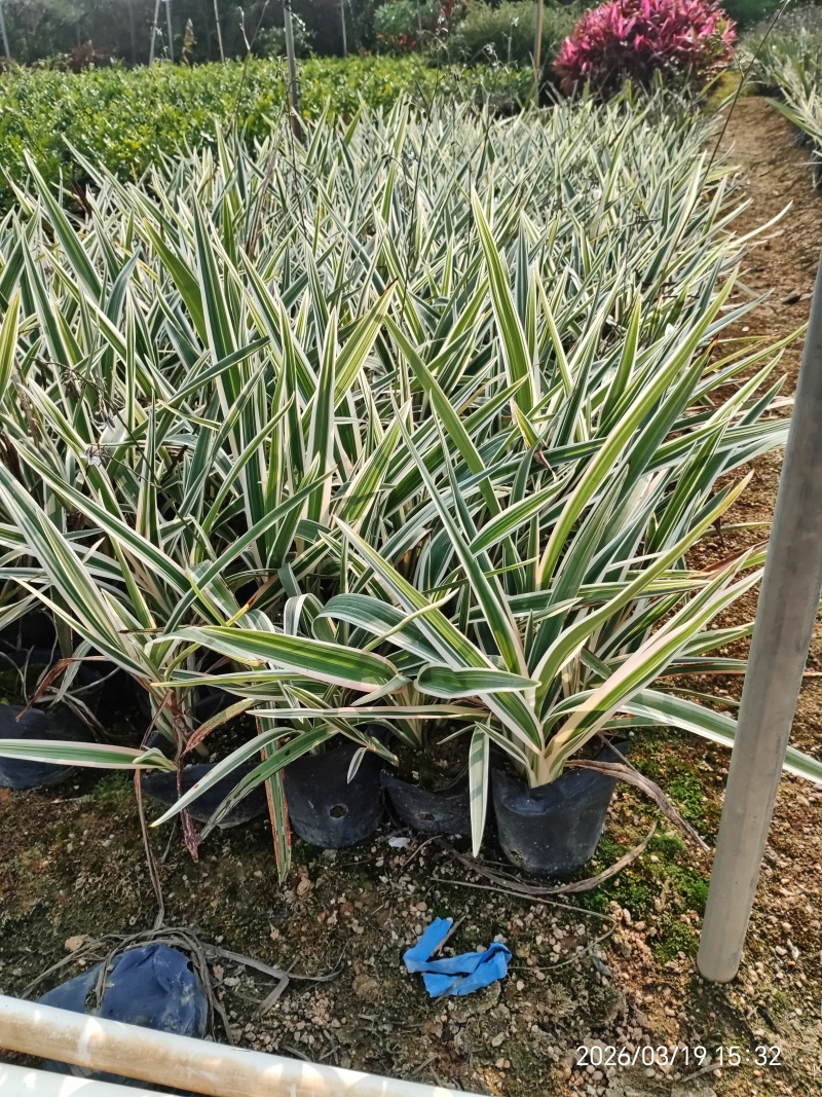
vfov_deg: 67.3
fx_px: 823
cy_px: 548
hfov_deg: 53.1
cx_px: 411
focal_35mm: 26
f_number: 1.8
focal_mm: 4.26
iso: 100
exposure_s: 1/442
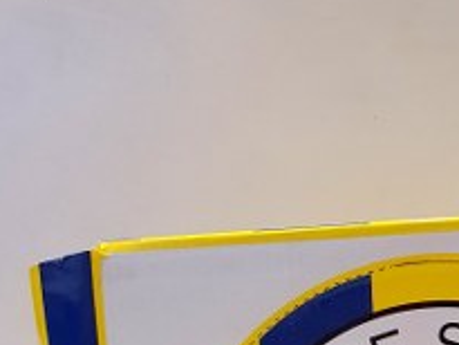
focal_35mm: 76
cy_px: 585
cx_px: 448
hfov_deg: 24.6
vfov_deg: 16.7
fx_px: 1008
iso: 200
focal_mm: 4.32
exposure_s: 1/40
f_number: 1.5
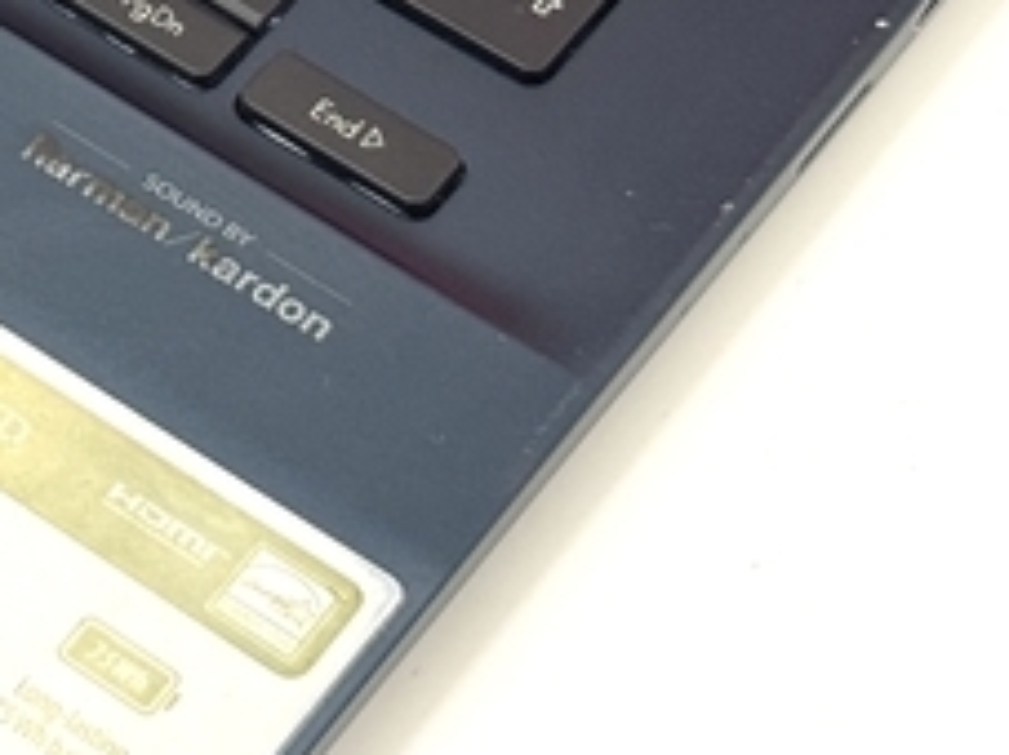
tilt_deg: -47.9
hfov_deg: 11.1
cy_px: -329
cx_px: -676
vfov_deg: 8.6
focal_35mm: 169
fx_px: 4923
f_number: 1.78
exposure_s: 1/83
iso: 100
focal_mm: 6.76
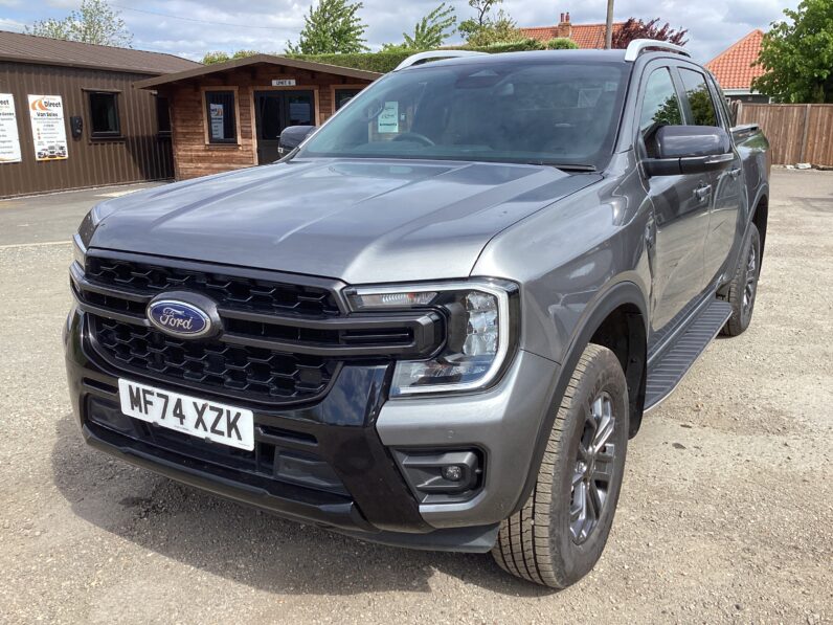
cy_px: 312
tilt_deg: -14.5
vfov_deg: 45.4
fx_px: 746
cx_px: 416
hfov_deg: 58.4
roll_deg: +0.2
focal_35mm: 31
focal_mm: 3.3
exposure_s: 1/762
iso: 25
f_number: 2.4
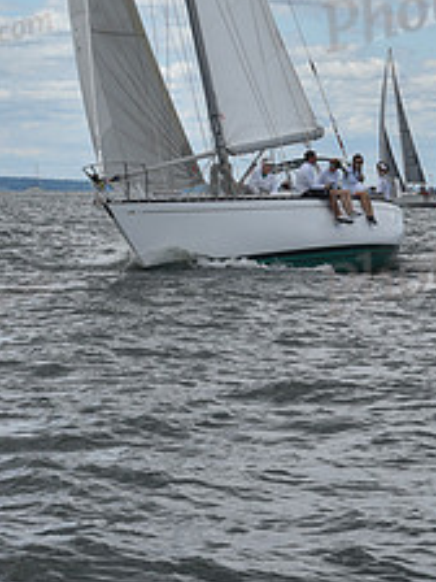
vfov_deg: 8.6
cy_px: -112
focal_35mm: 229
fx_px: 3846
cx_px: 188
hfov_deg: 6.5
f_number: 11
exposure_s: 1/800
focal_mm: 92
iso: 250
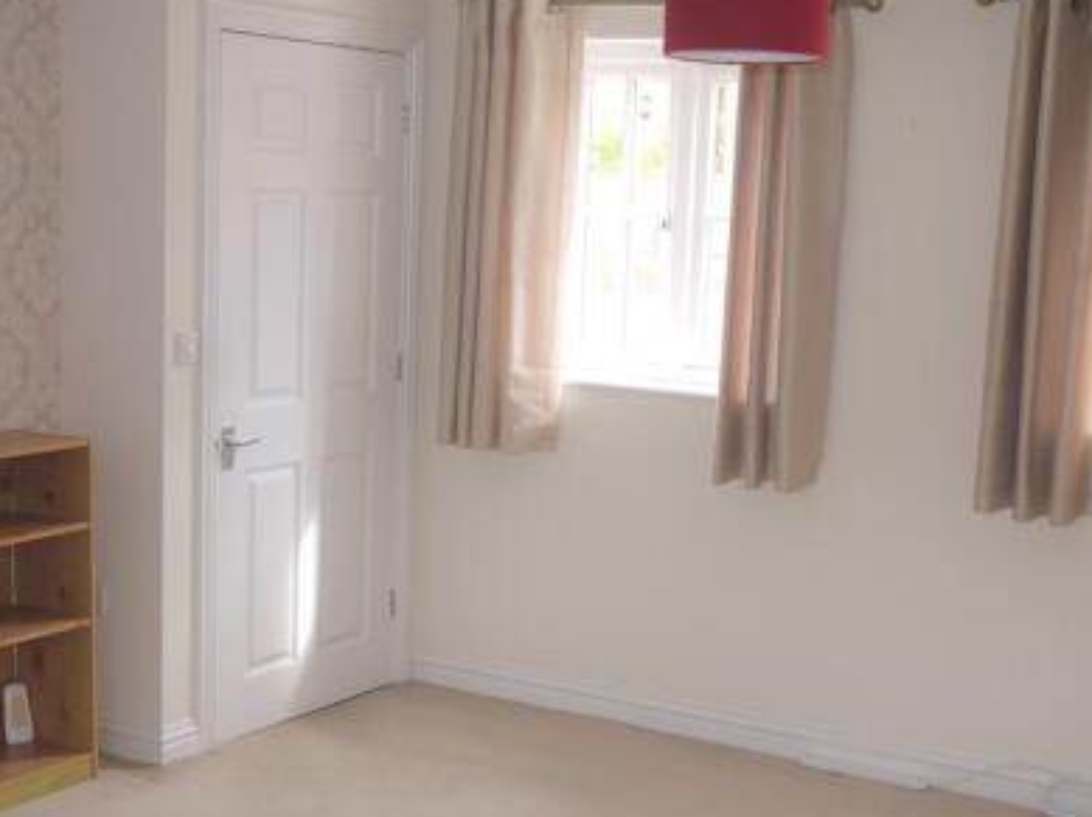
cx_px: 546
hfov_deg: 32.2
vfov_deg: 24.3
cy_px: 504
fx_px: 1891
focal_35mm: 60
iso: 100
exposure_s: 1/160
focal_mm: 20
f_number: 2.2
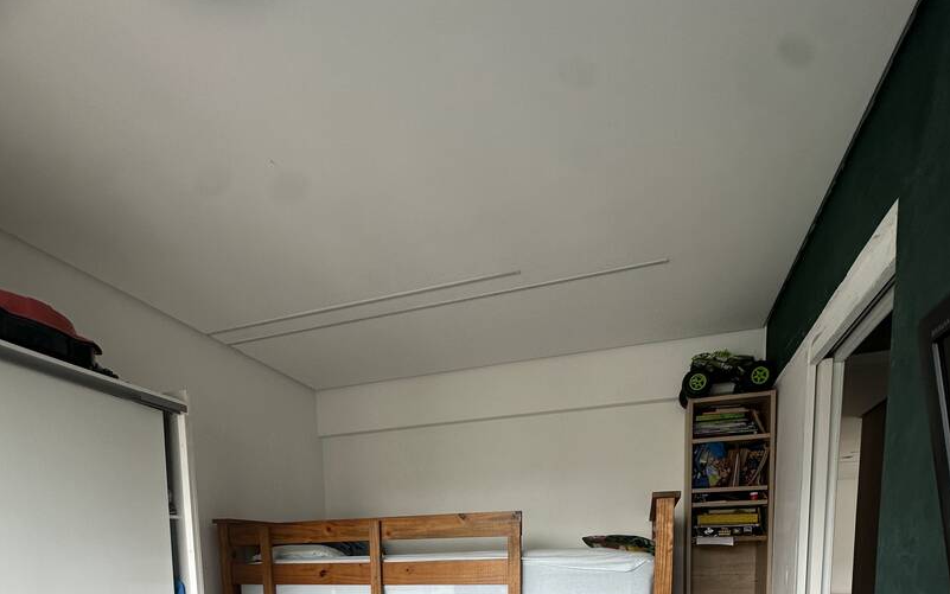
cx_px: 479
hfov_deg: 85.0
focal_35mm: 20
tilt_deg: -5.1
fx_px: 518
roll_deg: +0.4
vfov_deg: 47.4
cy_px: 618
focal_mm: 2.22
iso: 80
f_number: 2.2
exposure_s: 1/99
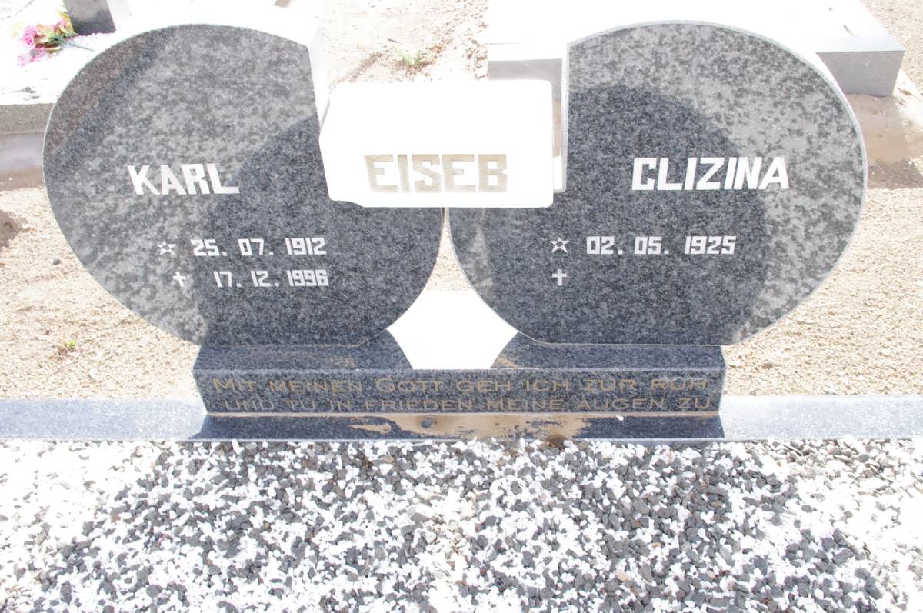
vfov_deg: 42.2
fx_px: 794
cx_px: 462
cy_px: 306
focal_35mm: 31
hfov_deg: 60.3
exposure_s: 1/125
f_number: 11
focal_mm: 21.25
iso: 800
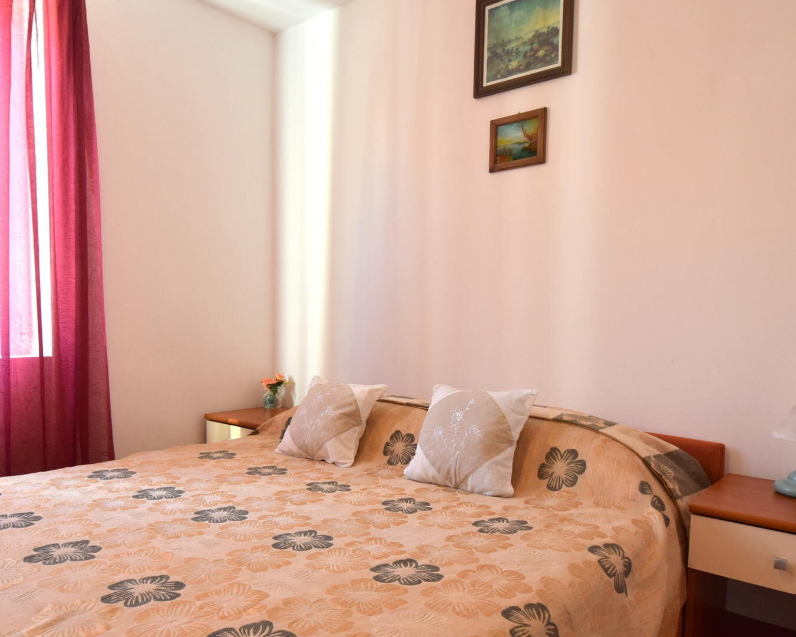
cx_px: 373
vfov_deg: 56.6
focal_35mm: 25
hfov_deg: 68.0
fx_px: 589
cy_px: 359
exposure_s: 1/60
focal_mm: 10
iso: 400
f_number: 4
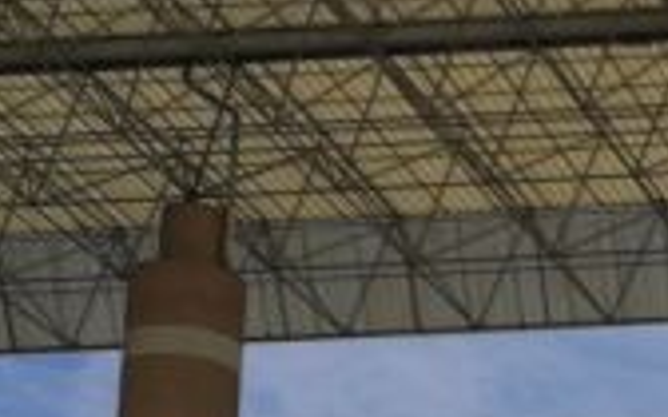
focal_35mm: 159
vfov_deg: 8.0
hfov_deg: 11.7
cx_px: 1376
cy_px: 753
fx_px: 2895
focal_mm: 3.95
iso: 50
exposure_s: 1/1667
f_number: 13
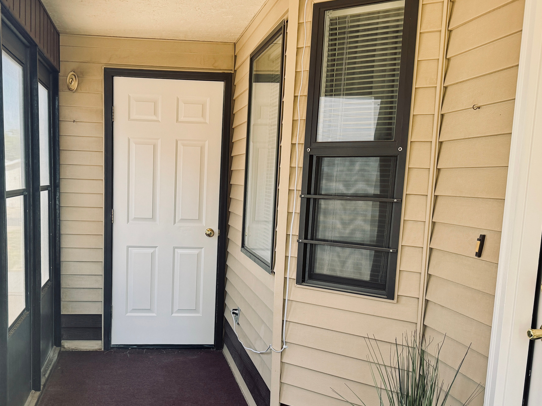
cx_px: 190
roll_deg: -1.8
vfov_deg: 36.5
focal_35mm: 39
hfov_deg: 47.2
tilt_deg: -9.3
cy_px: 266
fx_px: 611
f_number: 1.78
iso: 100
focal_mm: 6.76
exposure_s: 1/160
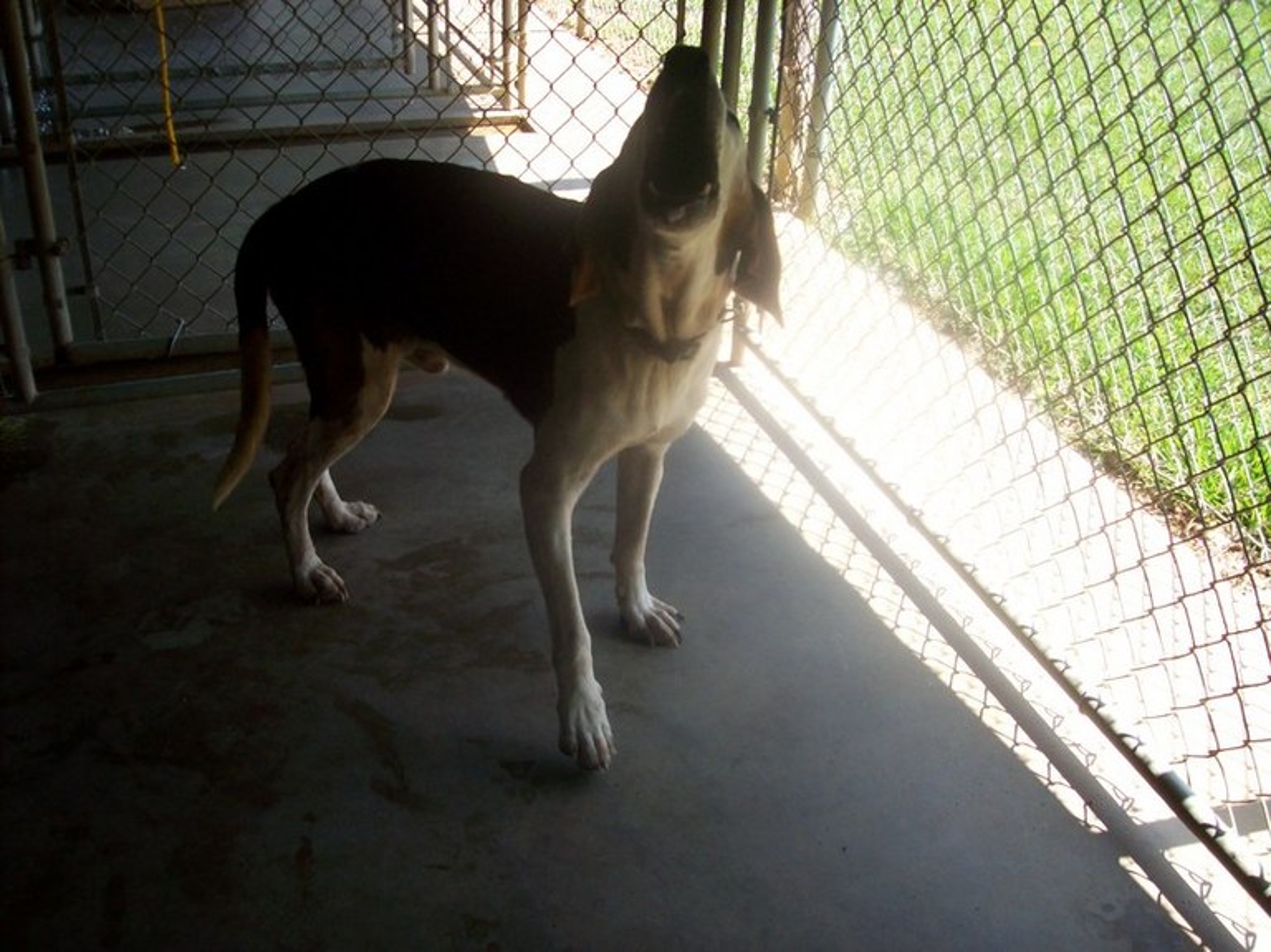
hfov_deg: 51.4
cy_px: 476
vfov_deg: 39.6
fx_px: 1321
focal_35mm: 36
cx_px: 636
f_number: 2.7
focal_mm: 6
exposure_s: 1/296
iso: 80
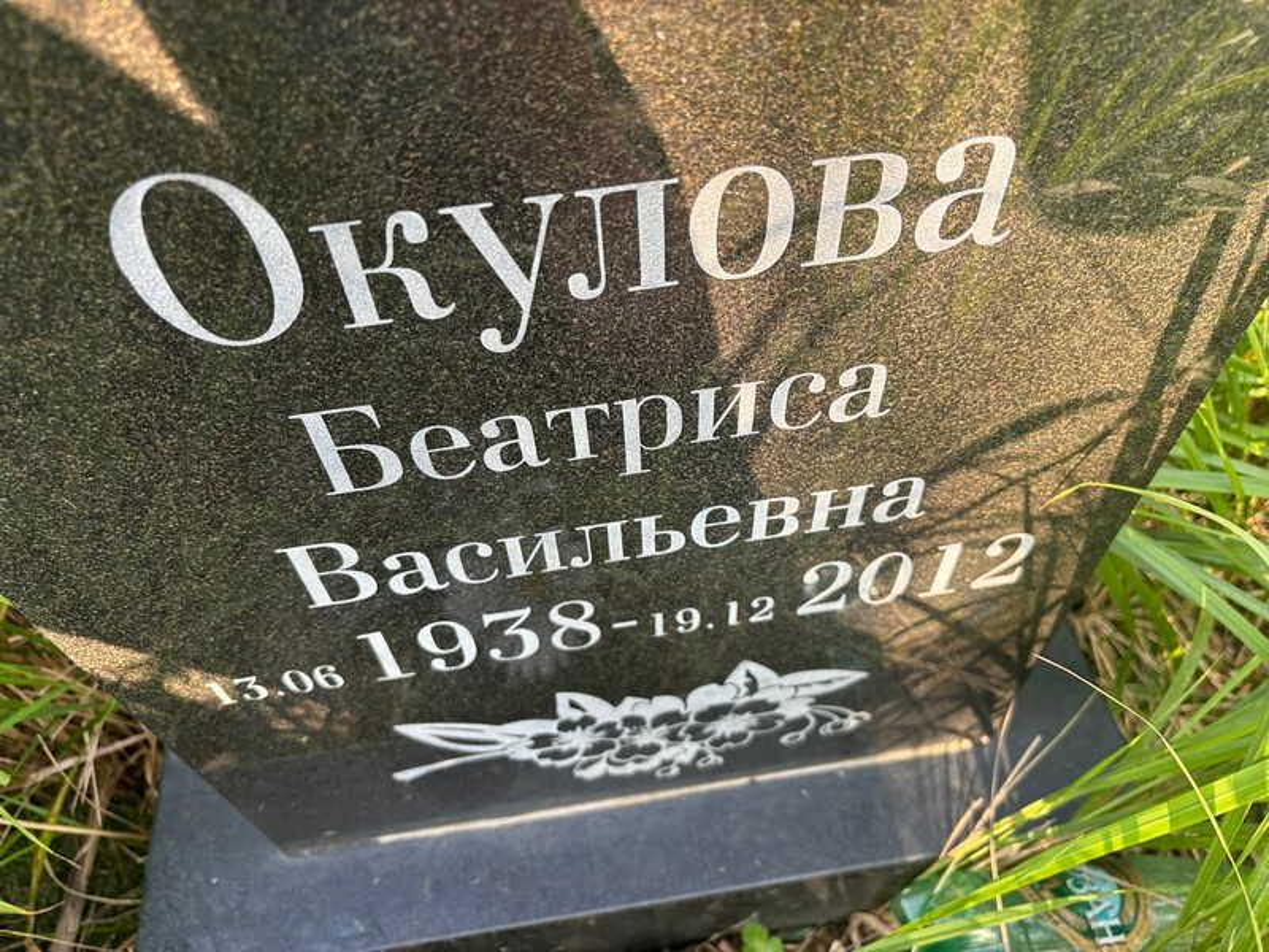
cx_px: 634
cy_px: 476
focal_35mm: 26
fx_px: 953
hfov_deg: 67.3
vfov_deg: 53.1
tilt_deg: -54.3
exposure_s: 1/144
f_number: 1.6
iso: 50
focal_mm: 5.96
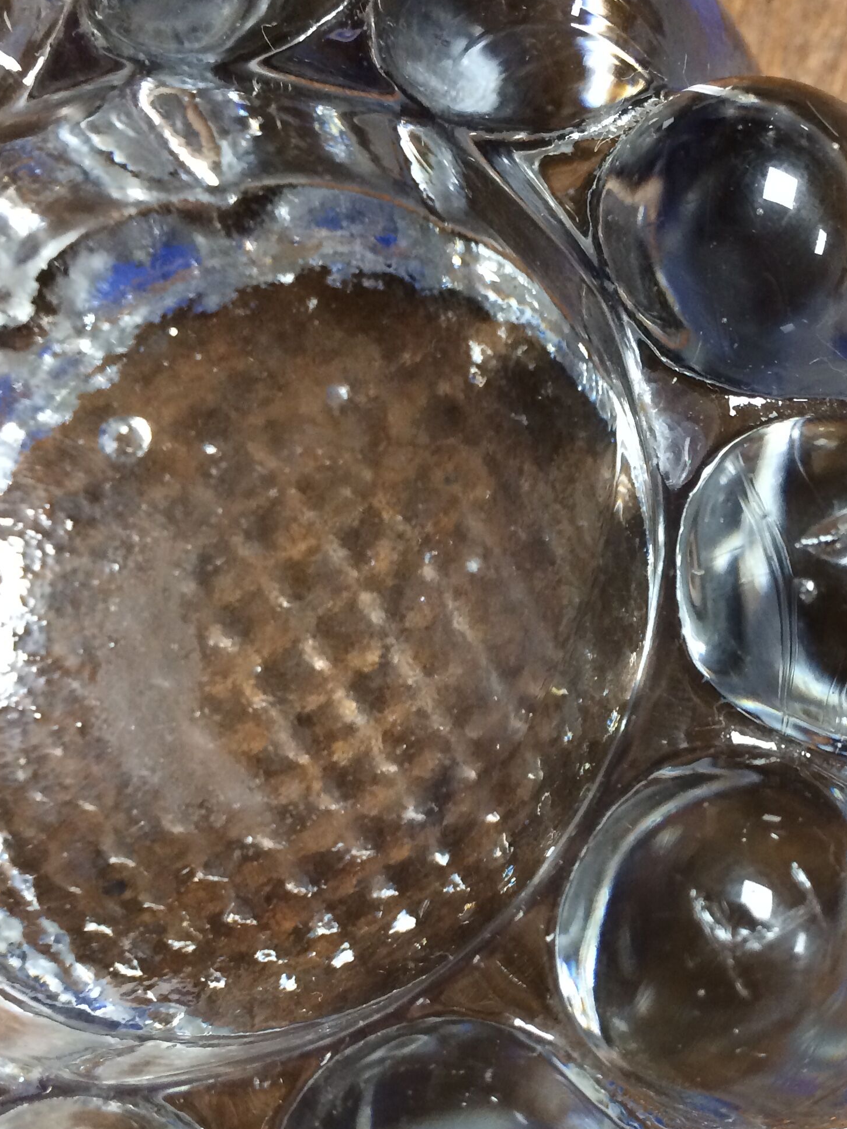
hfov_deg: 28.9
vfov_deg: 38.6
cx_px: 701
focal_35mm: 49
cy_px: 734
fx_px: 1599
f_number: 2.2
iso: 160
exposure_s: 1/33
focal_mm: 4.15
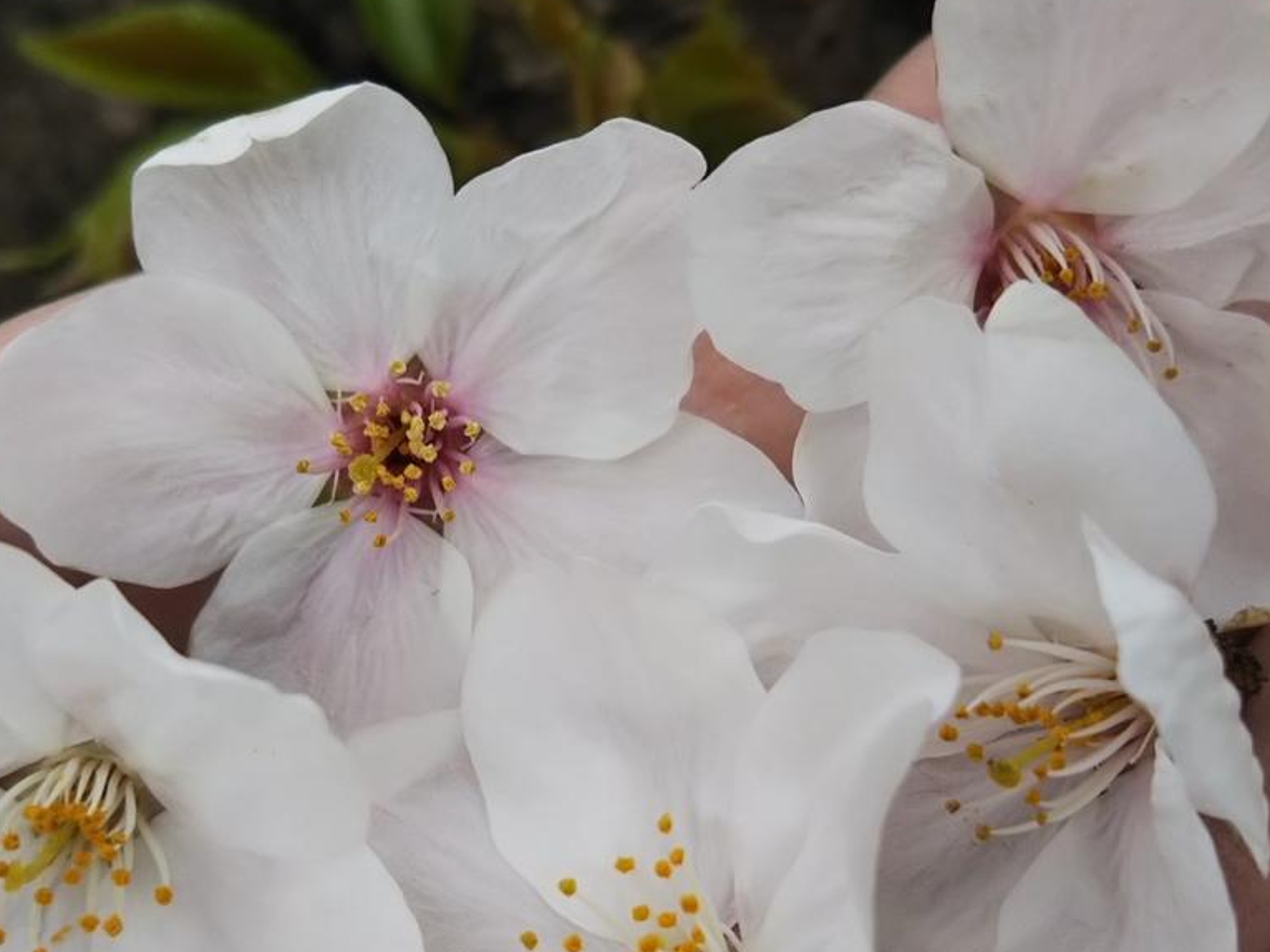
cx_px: 681
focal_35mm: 47
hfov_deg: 40.4
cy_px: 537
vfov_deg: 30.8
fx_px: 1724
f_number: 2.2
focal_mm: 4
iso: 20
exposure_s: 1/220
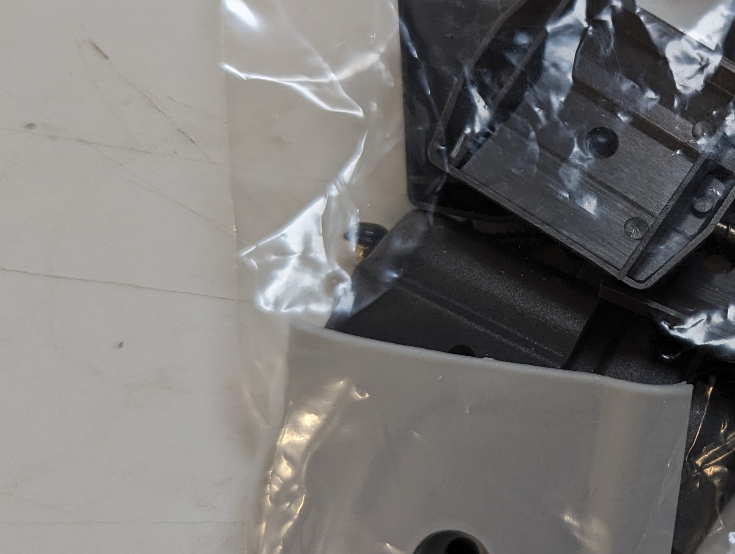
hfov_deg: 32.7
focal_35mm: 56
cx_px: 653
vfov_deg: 26.1
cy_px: 237
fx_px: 1191
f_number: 1.85
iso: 267
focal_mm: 6.81
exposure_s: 1/100
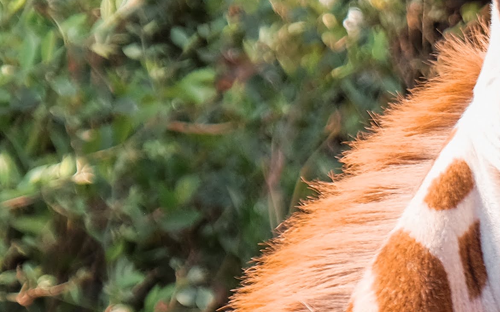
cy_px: 261
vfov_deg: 1.8
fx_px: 10111
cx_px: 636
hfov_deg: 2.8
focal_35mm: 742
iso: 400
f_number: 5.6
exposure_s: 1/210
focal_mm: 116.1
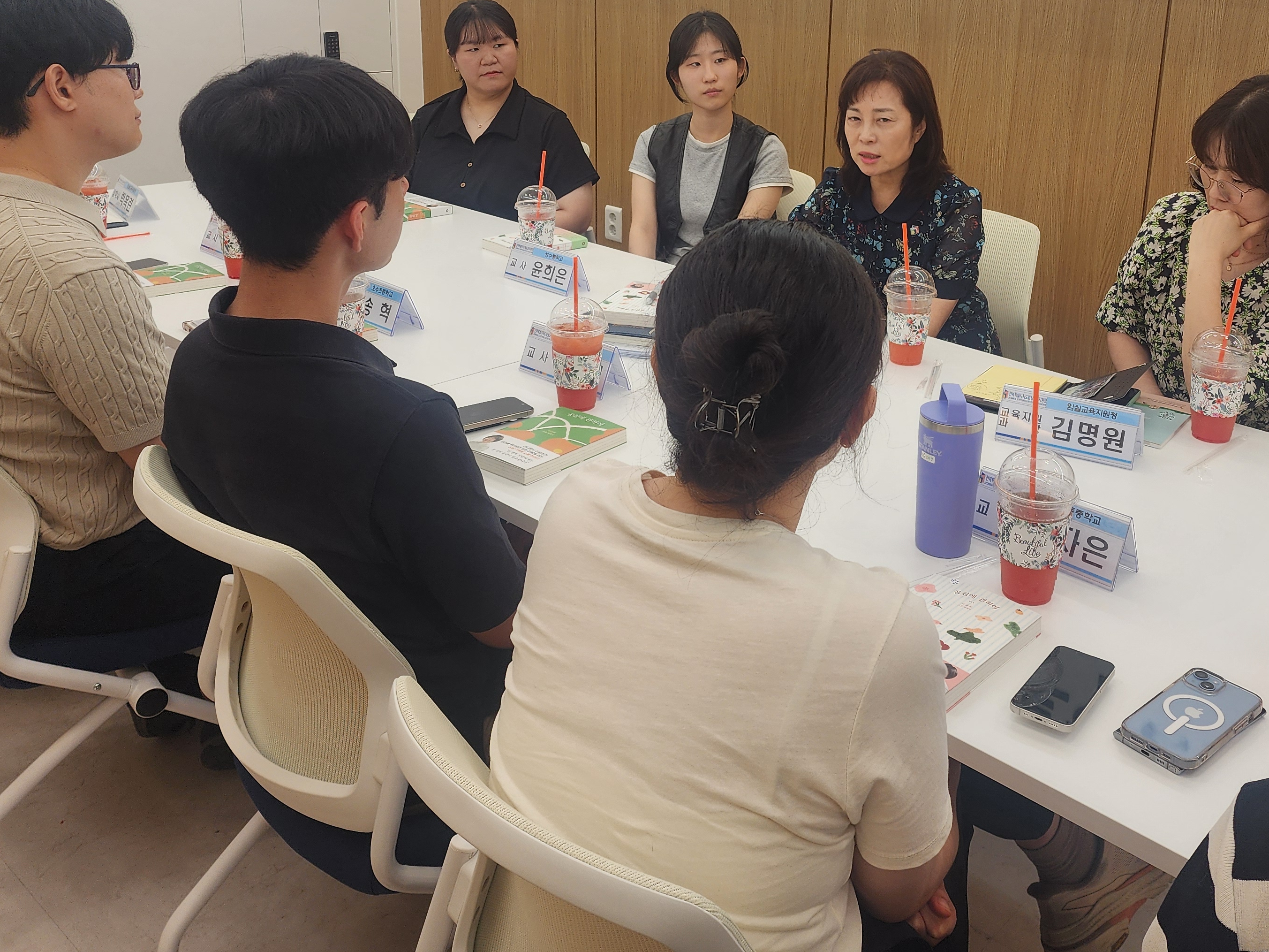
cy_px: 267
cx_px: 786
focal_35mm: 34
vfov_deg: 40.9
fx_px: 1246
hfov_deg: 53.4
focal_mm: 6.4
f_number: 1.8
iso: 32
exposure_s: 1/120
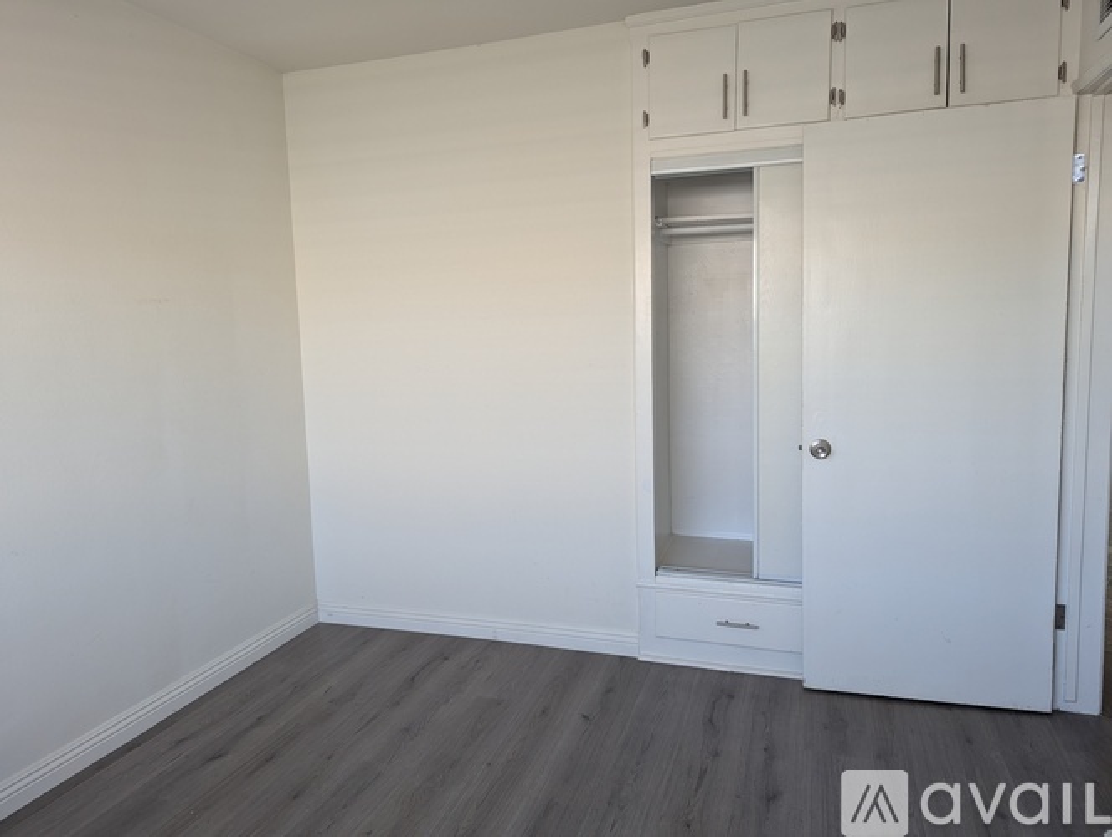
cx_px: 556
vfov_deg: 56.9
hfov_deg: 71.5
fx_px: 772
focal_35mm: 24
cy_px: 418
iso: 65
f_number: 1.85
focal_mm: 6.81
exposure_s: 1/45.2
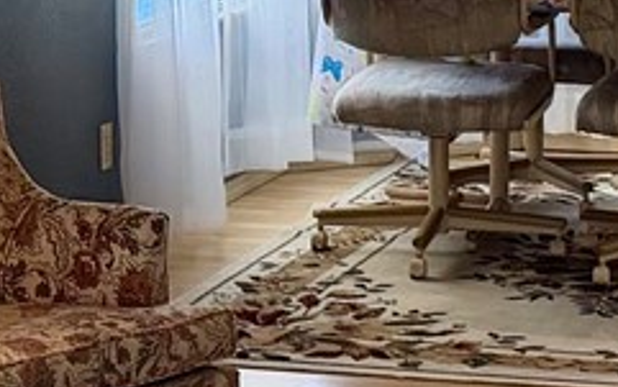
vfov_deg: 7.7
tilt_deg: -6.6
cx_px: 203
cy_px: 18
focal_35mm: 169
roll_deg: +0.0
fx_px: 2848
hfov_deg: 12.4
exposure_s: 1/128
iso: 200
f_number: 1.78
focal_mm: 6.76
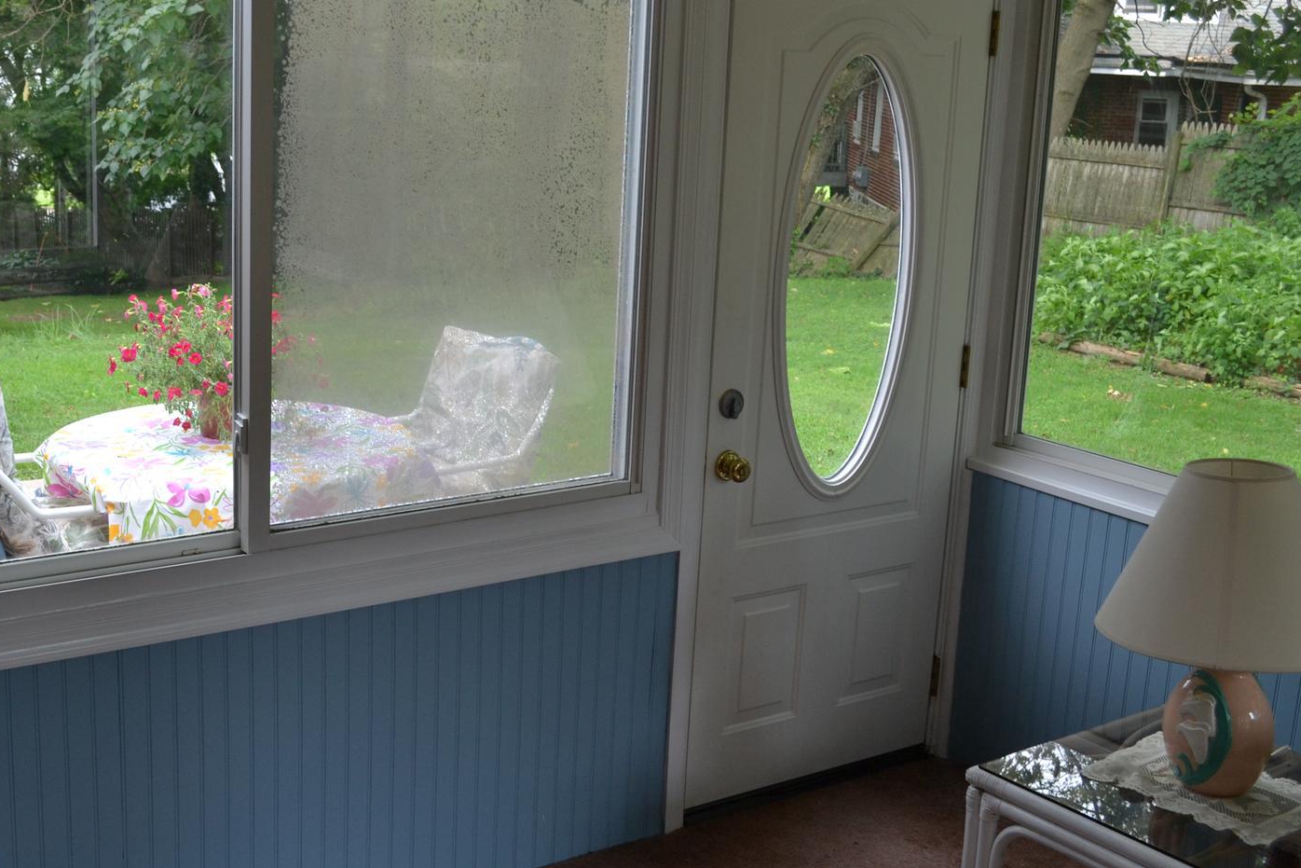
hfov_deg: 44.1
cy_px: 353
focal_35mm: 44
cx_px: 472
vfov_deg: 30.4
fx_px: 1590
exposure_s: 1/125
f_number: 5.6
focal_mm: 20
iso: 320
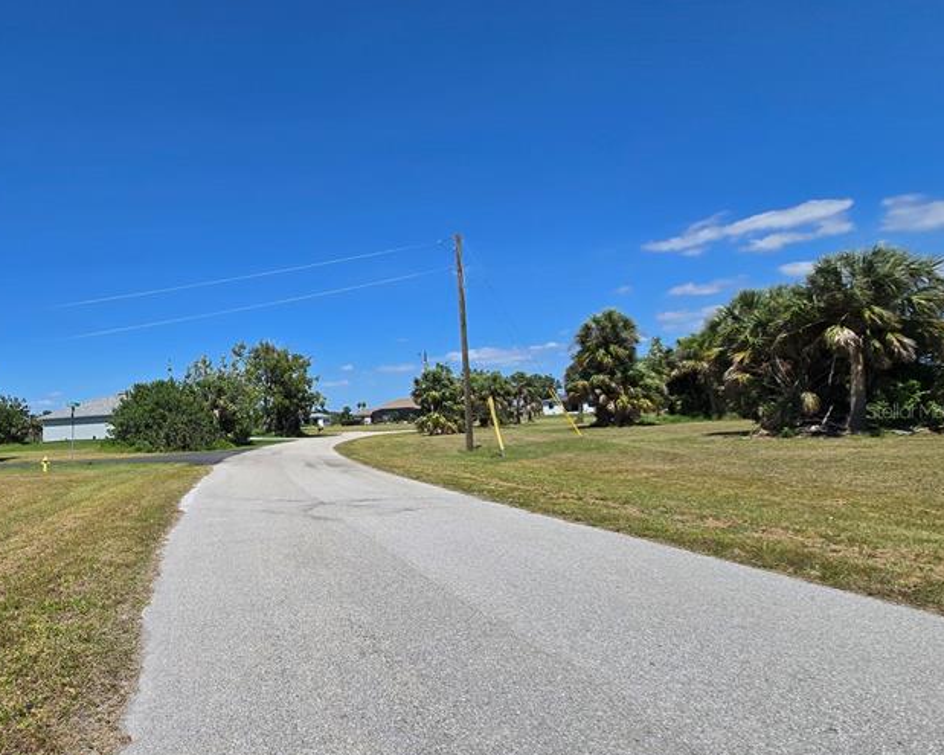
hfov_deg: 69.4
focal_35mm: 21
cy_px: 410
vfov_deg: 65.4
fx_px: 587
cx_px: 177
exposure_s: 1/3768
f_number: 2.2
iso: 50
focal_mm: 2.2
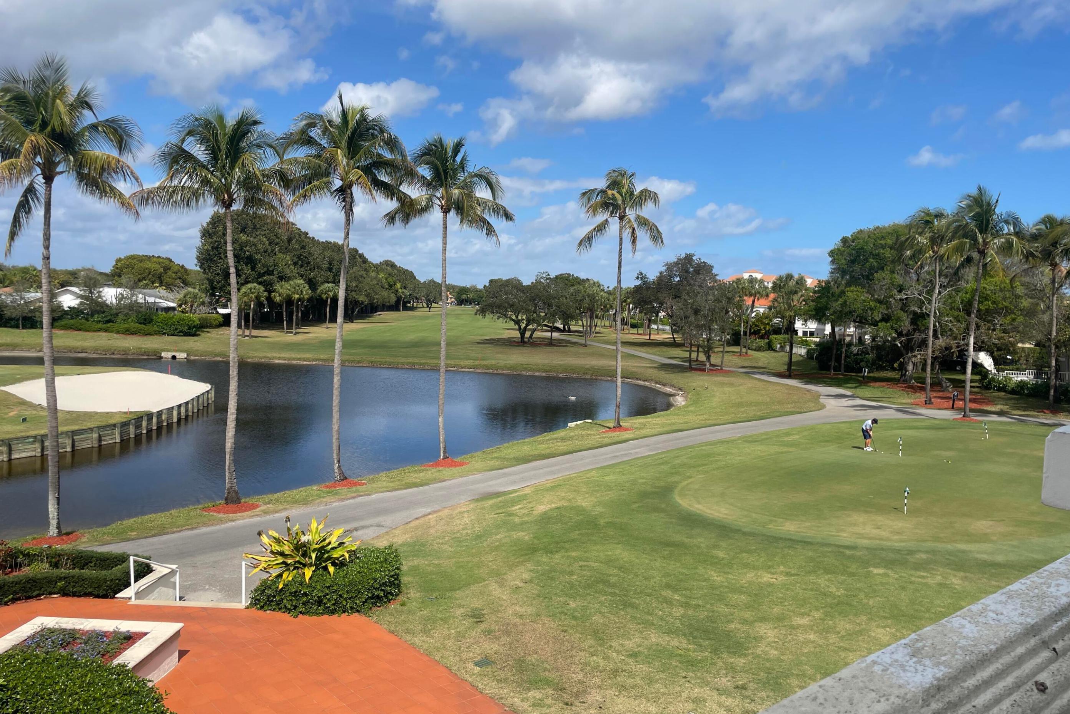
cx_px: 523
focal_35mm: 28
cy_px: 348
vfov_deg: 46.4
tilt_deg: -2.7
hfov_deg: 65.5
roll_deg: -1.7
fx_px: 832
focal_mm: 4.2
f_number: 1.6
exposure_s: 1/4831
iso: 32
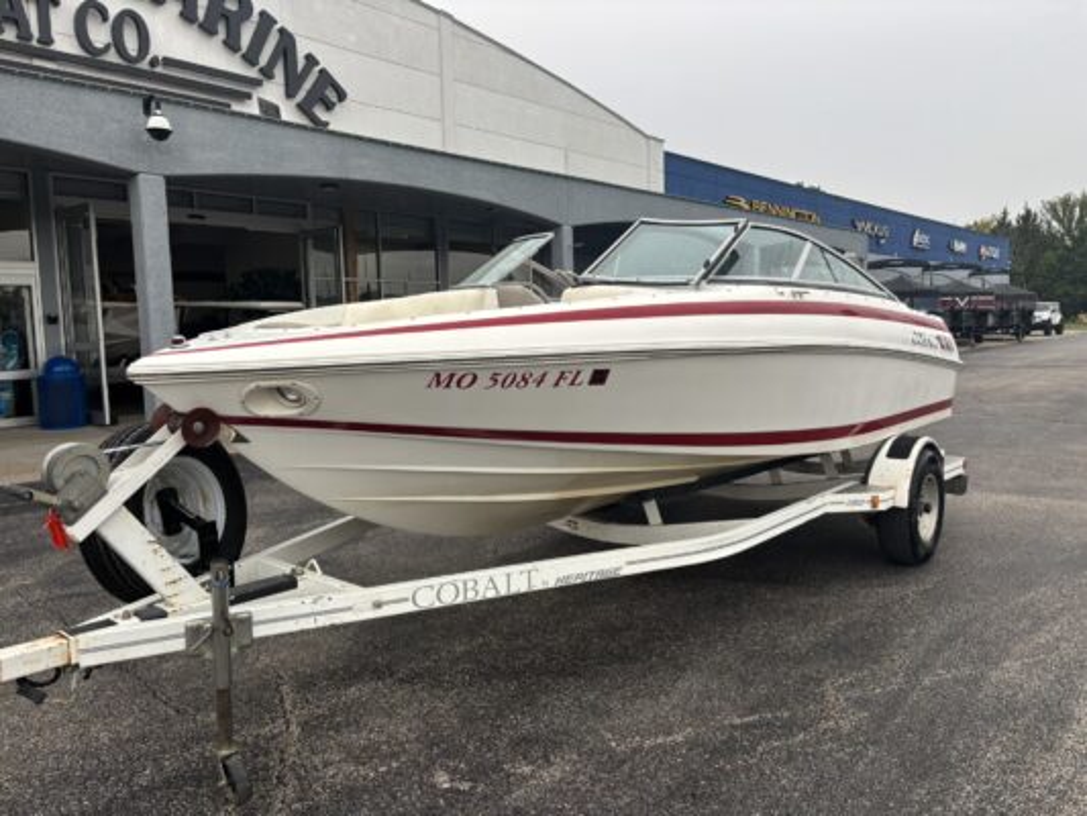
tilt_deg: -1.7
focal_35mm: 26
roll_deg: +1.1
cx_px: 544
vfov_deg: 53.1
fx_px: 817
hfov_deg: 67.3
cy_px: 408
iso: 50
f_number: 1.6
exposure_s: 1/679
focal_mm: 5.96
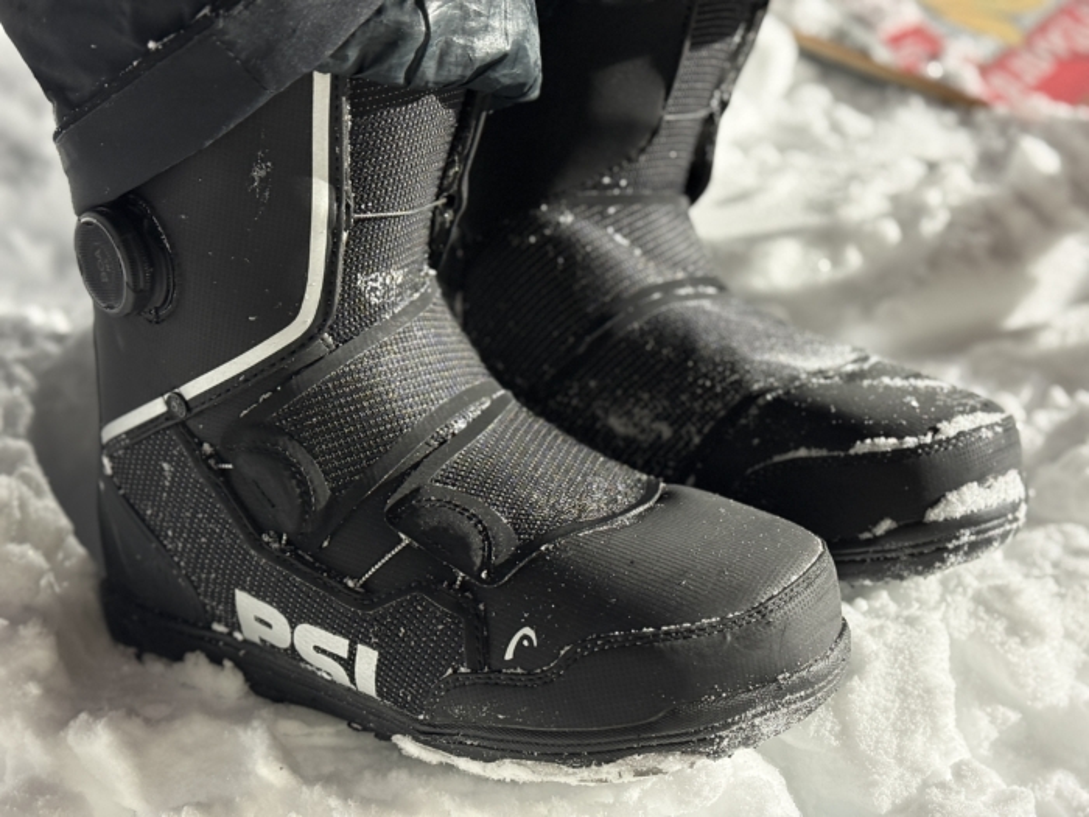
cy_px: 408
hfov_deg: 39.7
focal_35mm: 48
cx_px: 544
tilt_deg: -24.2
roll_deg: -1.9
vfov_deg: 30.3
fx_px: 1510
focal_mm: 6.76
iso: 500
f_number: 1.78
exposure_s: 1/40
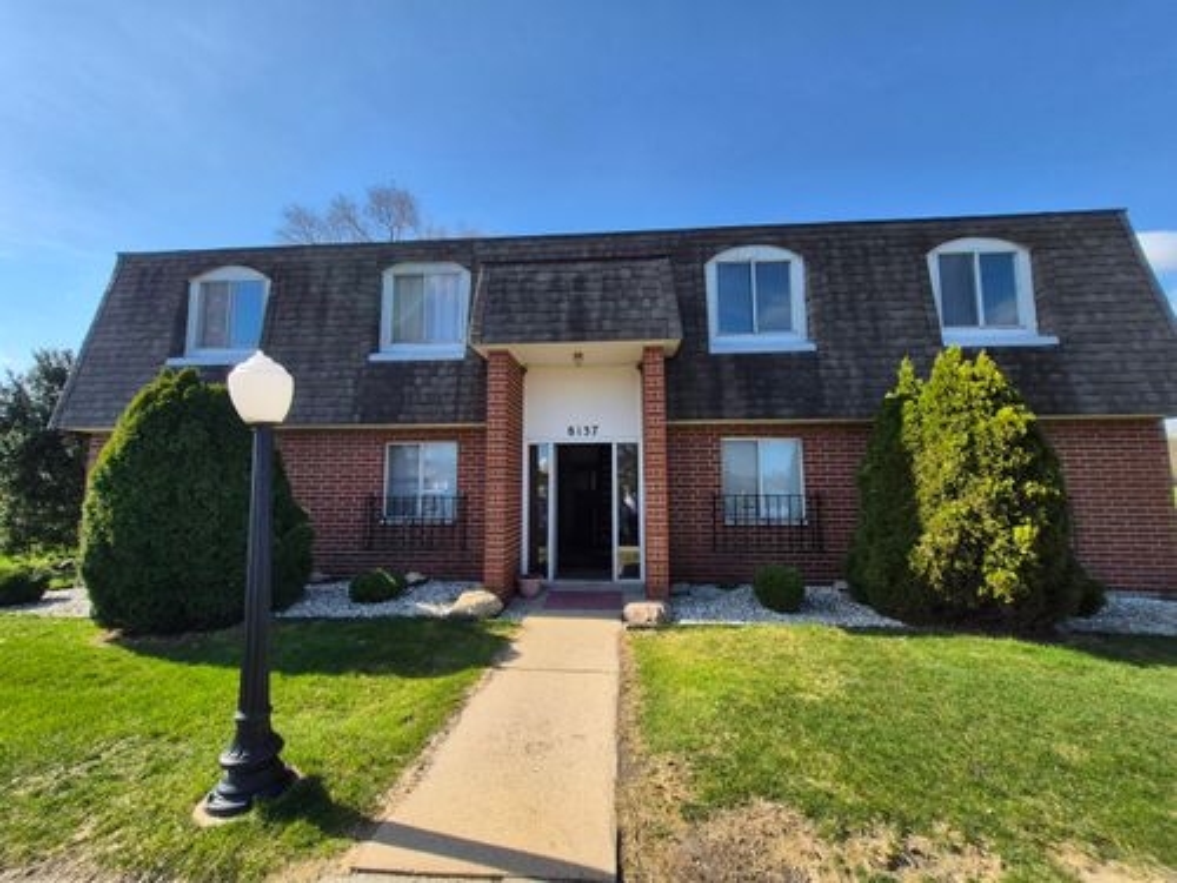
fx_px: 442
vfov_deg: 89.9
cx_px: 588
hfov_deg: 106.2
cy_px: 442
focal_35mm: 13
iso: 50
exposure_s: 1/1516
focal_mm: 1.74
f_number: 2.2
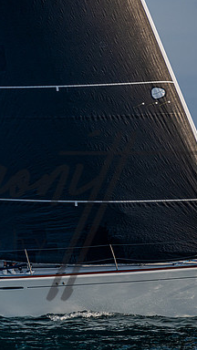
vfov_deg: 5.6
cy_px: 149
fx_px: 3557
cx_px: -26
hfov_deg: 3.2
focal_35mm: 383
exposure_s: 1/640
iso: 400
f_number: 6.3
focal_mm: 200
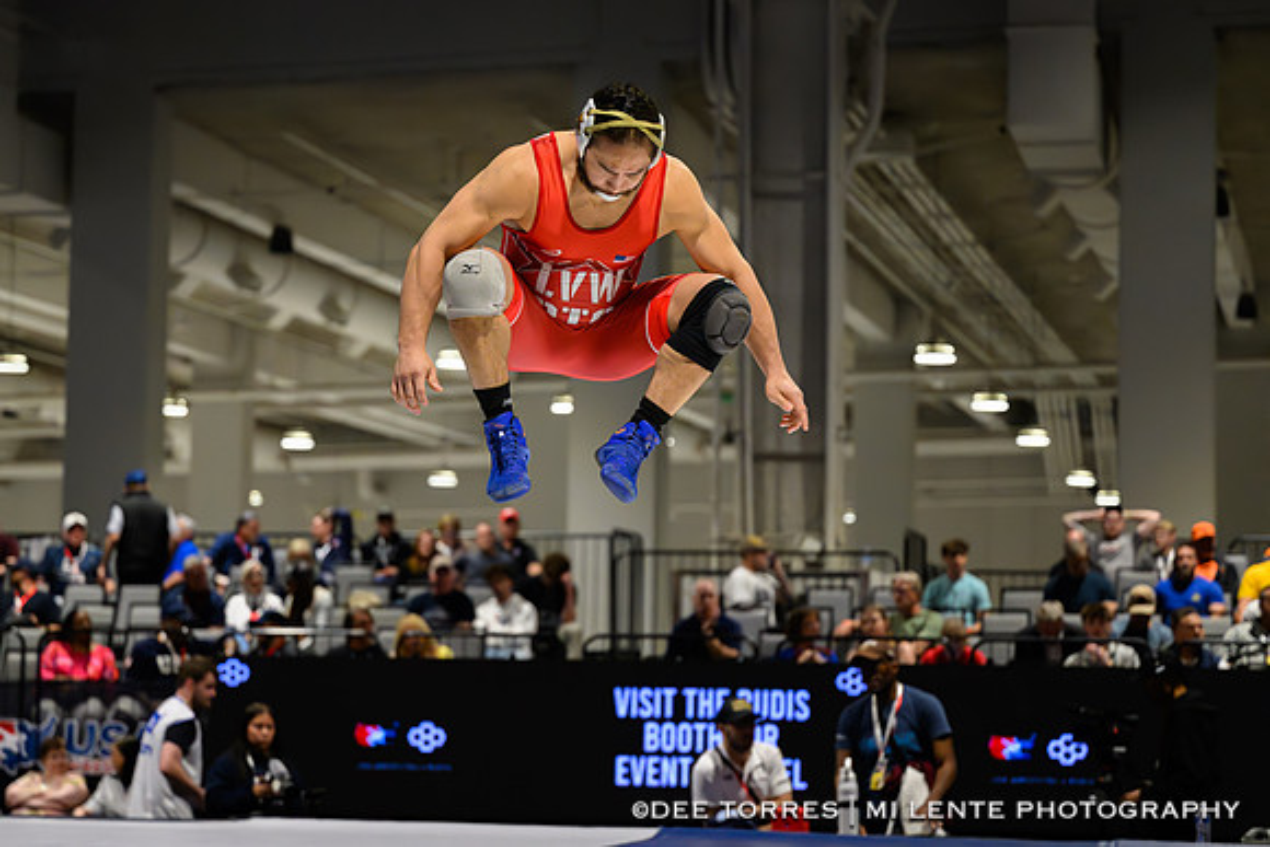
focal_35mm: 94
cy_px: 444
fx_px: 3324
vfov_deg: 14.5
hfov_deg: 21.6
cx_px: 581
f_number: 2.8
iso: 8000
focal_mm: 82
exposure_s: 1/800
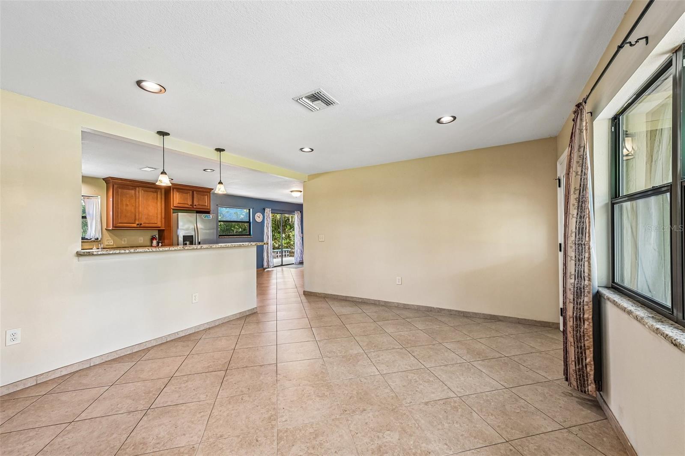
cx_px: 342
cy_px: 228
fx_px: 266
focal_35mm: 14
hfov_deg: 104.3
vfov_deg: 81.2
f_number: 8
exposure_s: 1/8
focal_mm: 14
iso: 400
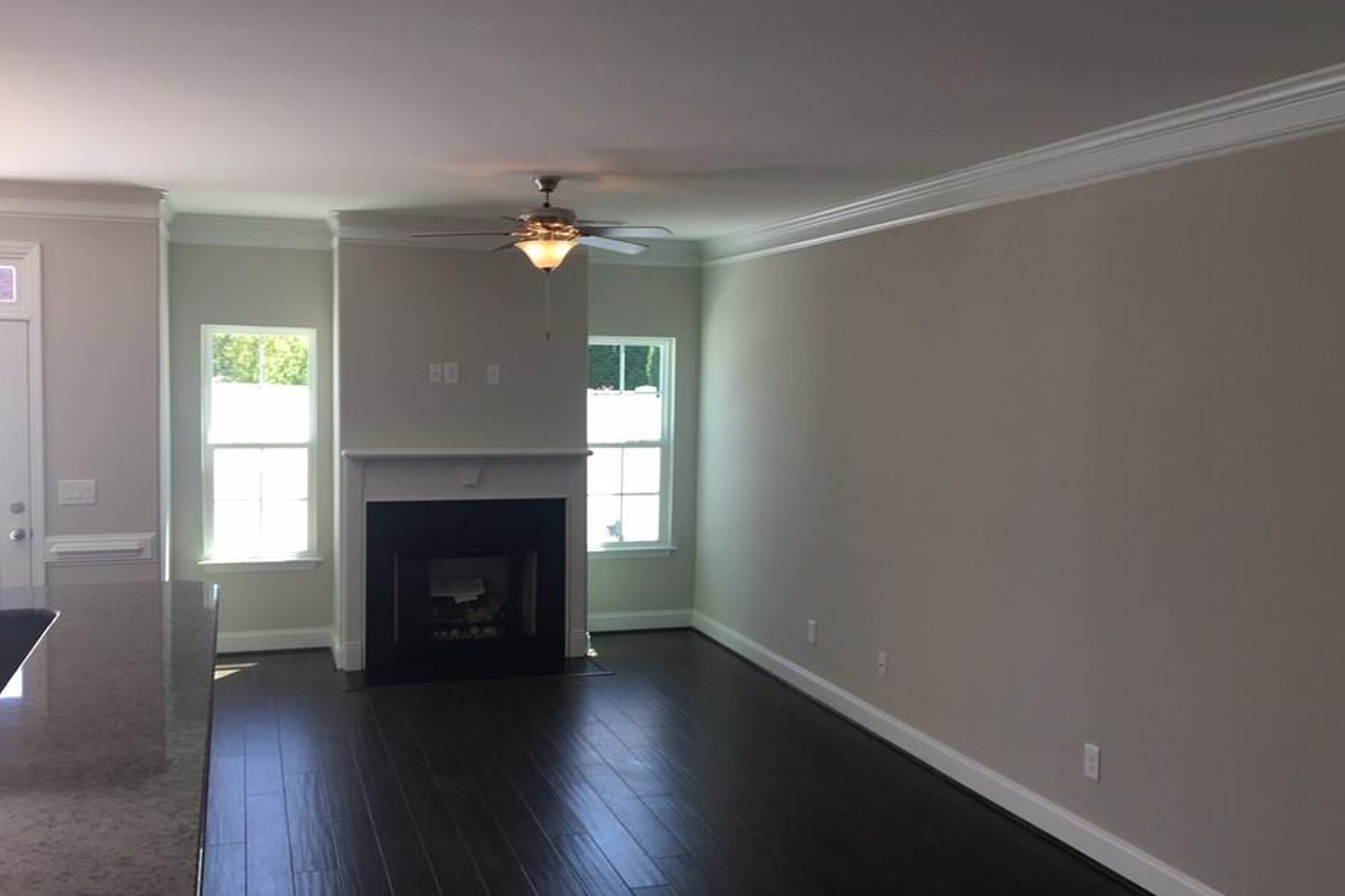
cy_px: 467
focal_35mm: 33
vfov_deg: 40.0
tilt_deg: -4.3
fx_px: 1233
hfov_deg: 57.2
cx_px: 641
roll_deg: -0.5
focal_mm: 4.15
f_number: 2.2
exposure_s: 1/120
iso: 32
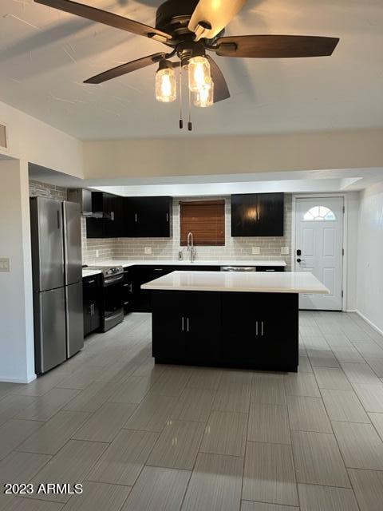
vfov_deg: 67.3
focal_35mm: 26
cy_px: 256
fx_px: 384
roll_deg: -0.2
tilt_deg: -3.4
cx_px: 192
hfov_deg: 53.1
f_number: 1.5
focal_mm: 5.7
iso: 100
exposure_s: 1/60
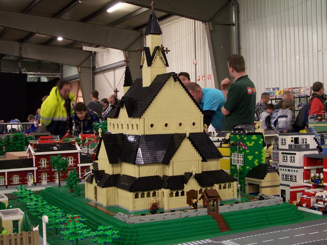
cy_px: 122
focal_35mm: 51
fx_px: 482
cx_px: 164
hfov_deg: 37.5
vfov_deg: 28.6
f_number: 3
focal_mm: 8.5
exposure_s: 1/2
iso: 80
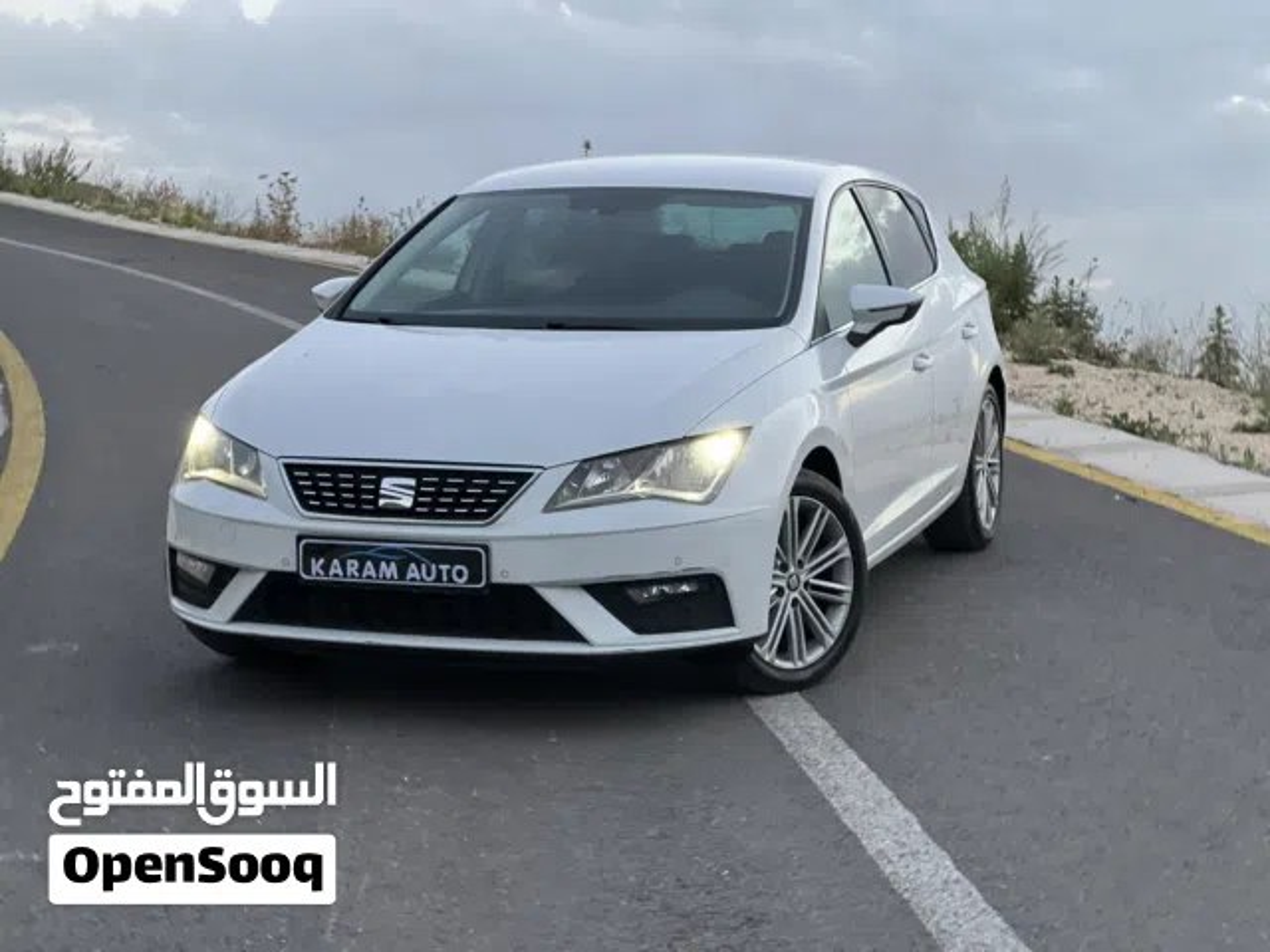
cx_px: 635
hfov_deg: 25.3
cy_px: 476
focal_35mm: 77
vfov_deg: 19.1
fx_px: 2825
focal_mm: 9
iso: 250
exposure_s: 1/65
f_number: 2.8
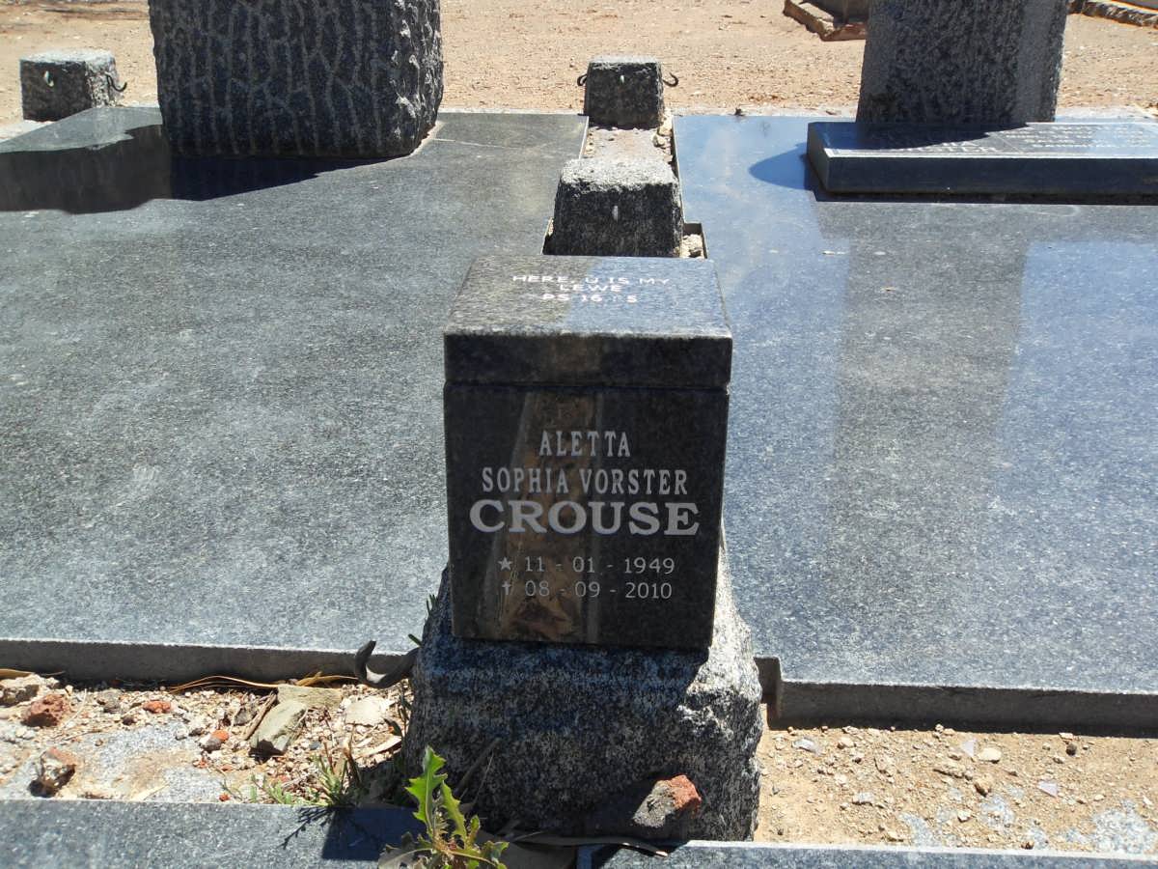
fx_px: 1171
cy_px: 434
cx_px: 579
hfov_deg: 52.6
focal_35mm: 35
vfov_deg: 40.7
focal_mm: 6.3
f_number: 8.2
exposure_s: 1/125
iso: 80
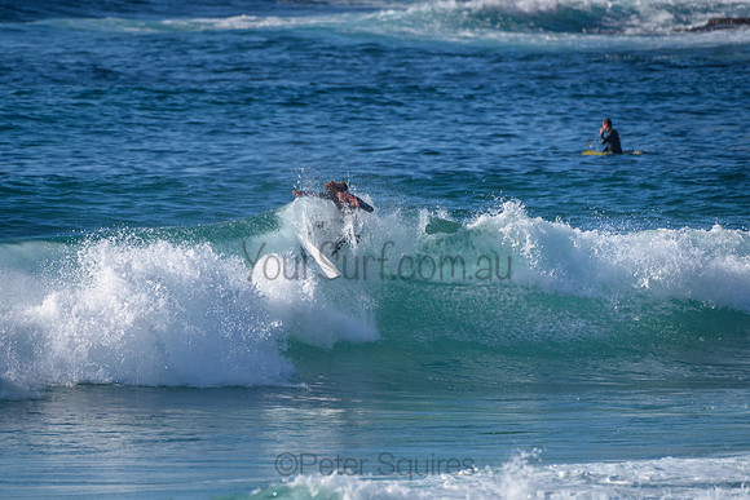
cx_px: 277
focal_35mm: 631
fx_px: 13144
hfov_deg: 3.3
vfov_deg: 2.2
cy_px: 261
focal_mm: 500
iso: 160
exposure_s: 1/2000
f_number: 5.6
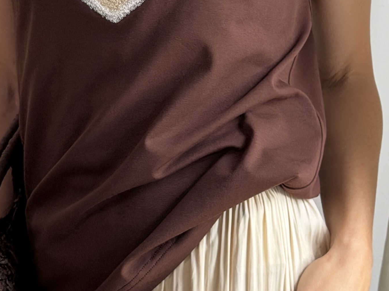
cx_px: 158
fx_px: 865
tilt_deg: -10.4
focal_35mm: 77
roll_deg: -3.9
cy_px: 46
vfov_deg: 18.9
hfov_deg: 25.3
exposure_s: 1/80
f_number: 1.78
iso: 100
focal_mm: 6.76
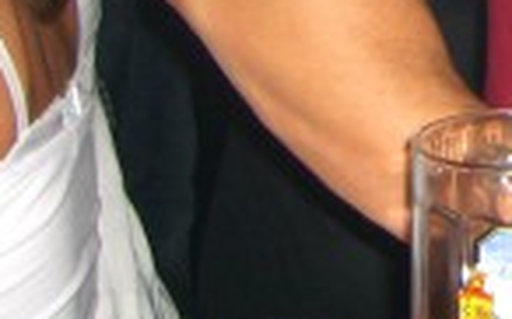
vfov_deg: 7.4
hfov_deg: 11.8
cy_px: -410
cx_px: 877
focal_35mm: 166
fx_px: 2315
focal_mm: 7.9
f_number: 2.8
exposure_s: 1/60
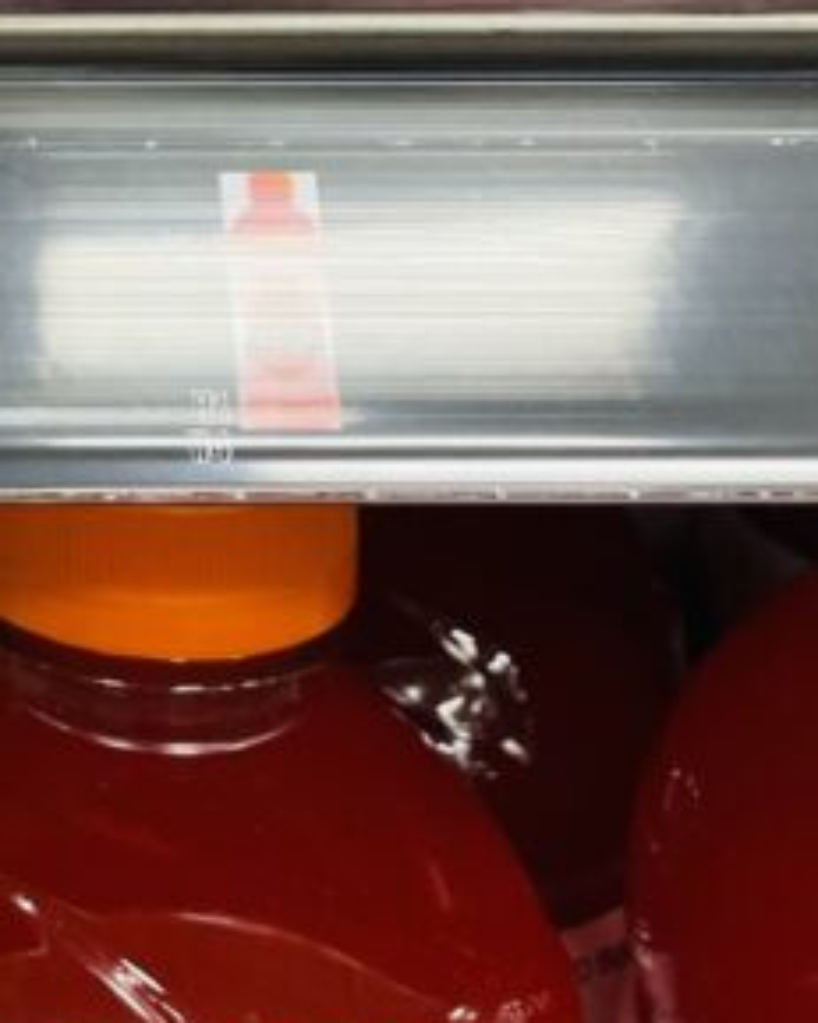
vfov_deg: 18.5
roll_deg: +0.4
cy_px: -577
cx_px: -340
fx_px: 2725
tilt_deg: -1.2
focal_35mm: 90
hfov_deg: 15.9
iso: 100
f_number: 1.6
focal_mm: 4.2
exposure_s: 1/120
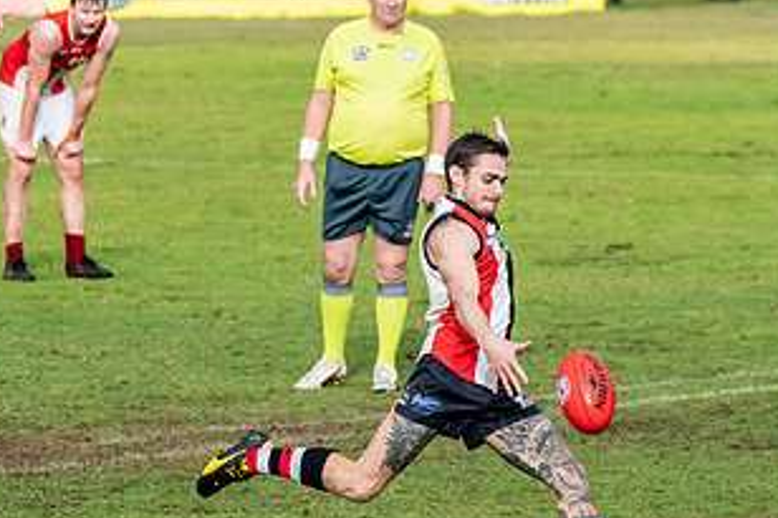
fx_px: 15357
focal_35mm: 711
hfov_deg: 2.9
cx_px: 452
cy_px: 347
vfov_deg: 1.9
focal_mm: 250
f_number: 7.1
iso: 1250
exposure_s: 1/2500
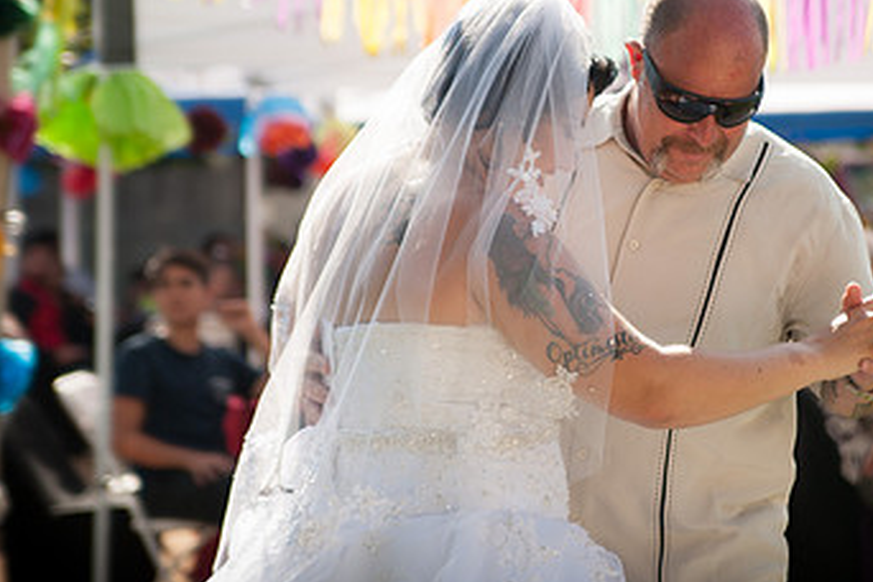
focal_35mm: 105
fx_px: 2546
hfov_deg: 19.4
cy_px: 181
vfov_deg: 13.0
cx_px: 610
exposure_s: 1/1600
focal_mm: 62
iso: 200
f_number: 2.8
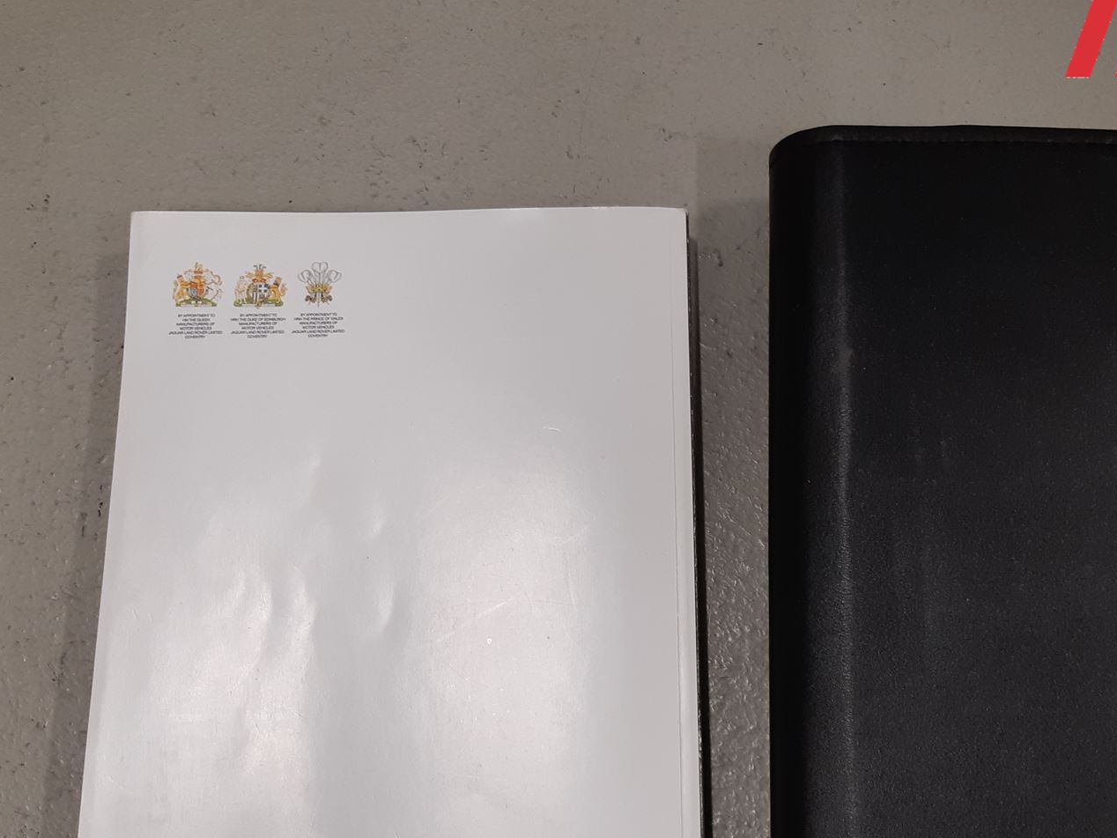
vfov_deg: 33.8
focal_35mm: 42
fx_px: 1355
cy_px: 605
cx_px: 704
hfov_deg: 44.4
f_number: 1.7
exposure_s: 1/50
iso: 50
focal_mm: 3.93
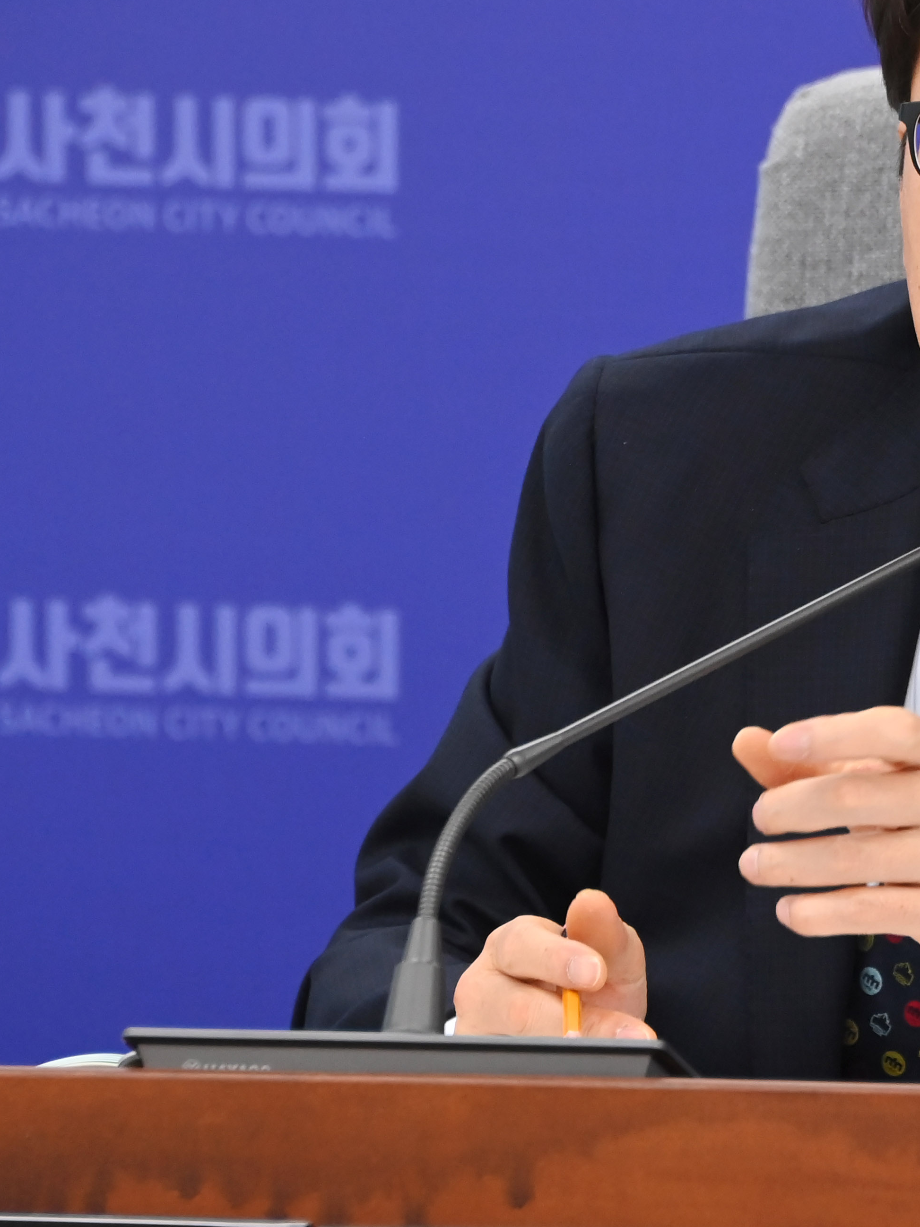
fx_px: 21937
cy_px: 519
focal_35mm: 619
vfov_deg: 3.2
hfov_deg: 2.4
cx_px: 943
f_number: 6.3
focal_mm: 300
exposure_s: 1/250
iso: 4000
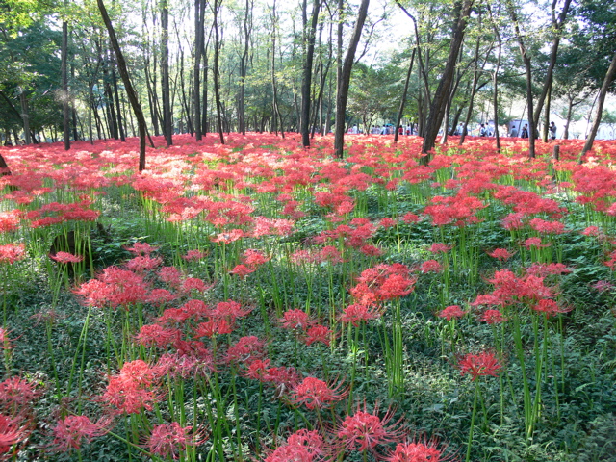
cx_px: 308
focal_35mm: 35
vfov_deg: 40.7
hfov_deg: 52.6
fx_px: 623
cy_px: 231
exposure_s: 1/60
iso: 100
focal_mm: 7.4
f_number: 2.8
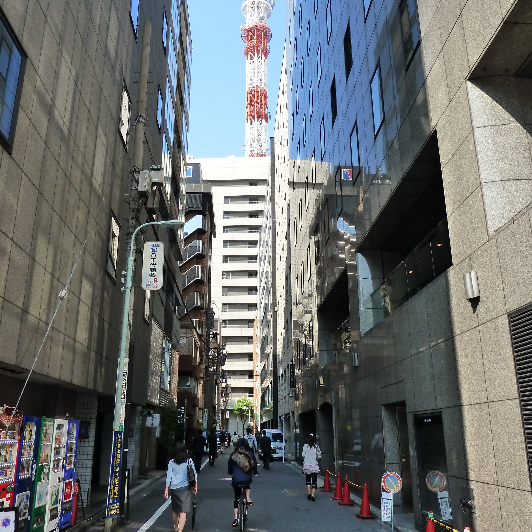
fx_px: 522
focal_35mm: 30
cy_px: 261
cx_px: 263
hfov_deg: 54.0
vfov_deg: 54.0
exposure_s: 1/250
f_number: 4
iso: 200
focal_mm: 4.1
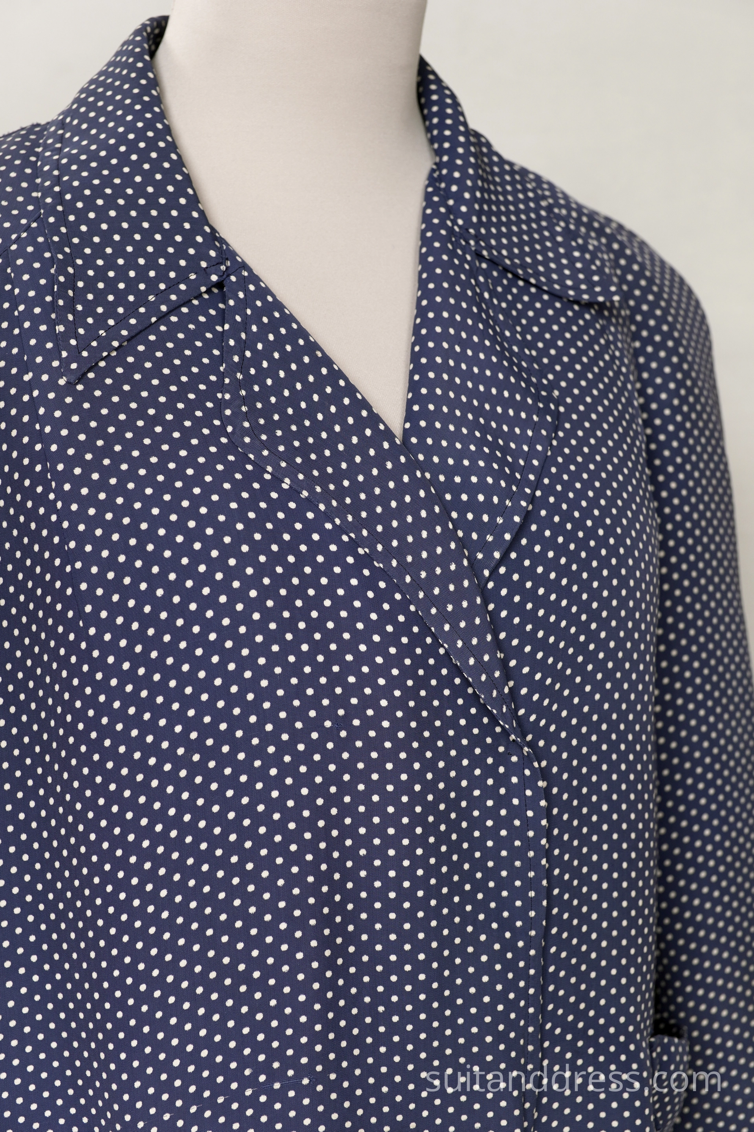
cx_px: 377
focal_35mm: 48
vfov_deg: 41.1
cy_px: 566
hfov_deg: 28.1
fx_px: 1508
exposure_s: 1/20
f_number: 4.5
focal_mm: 32
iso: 200
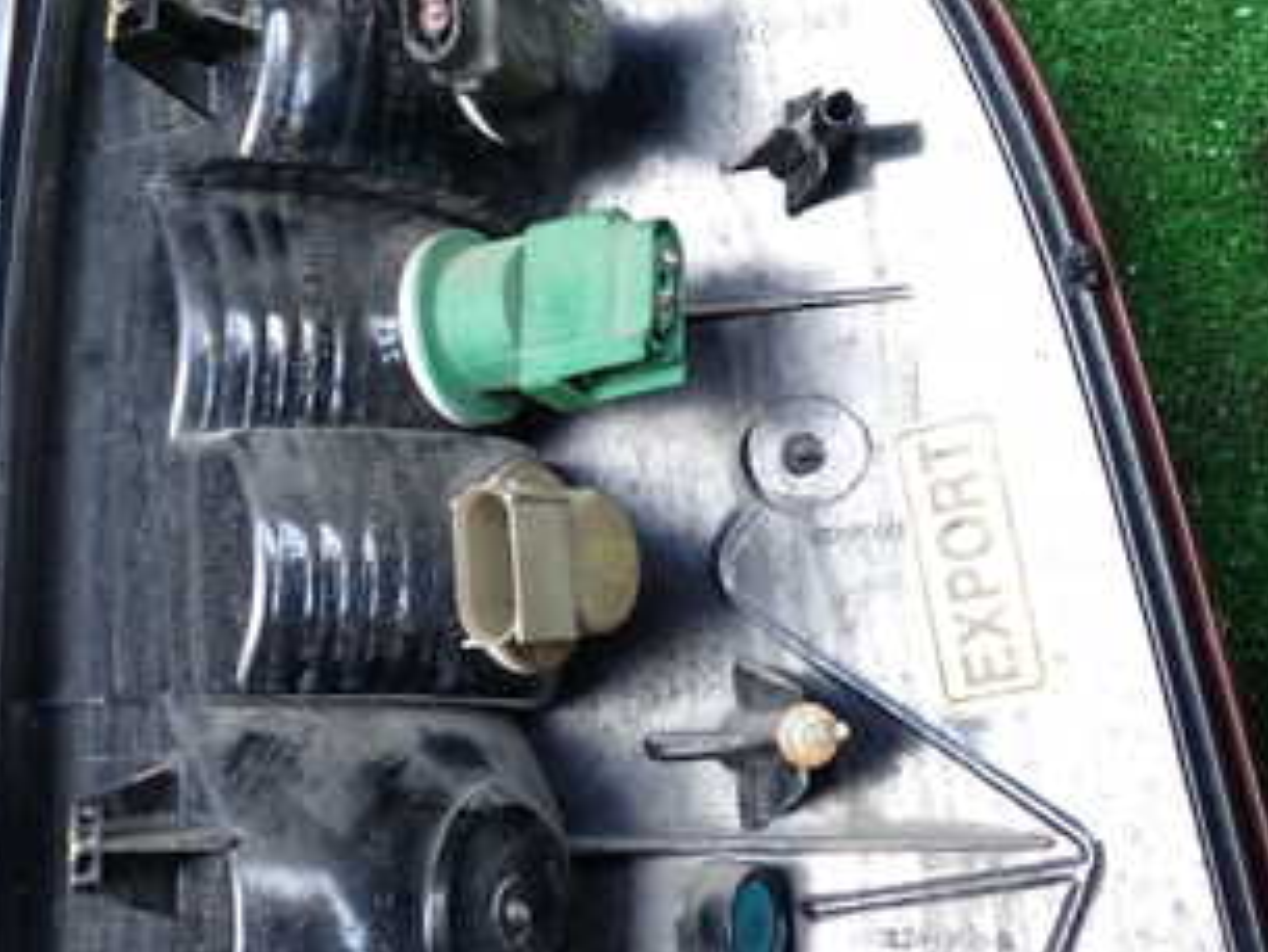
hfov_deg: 32.6
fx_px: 2162
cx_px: 553
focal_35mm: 59
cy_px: 399
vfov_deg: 24.8
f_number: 2.3
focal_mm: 5.4
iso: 160
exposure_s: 1/60
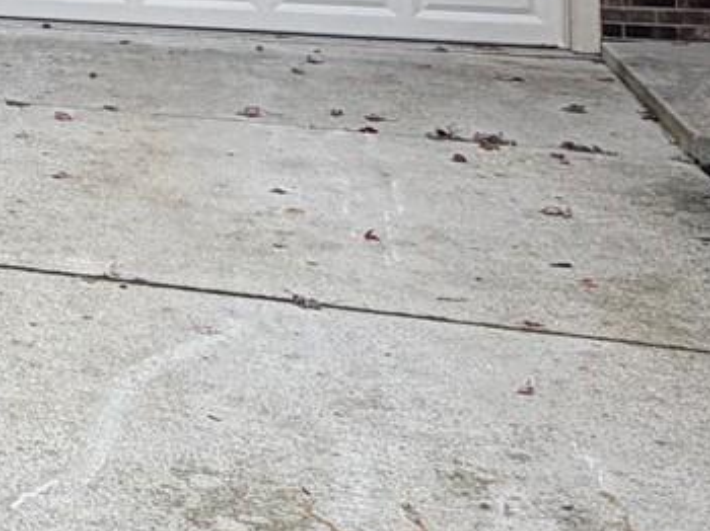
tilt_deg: +3.4
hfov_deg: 19.5
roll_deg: -1.2
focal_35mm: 82
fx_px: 1681
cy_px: -259
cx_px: -465
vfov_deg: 16.4
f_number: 2.2
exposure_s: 1/502
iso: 50
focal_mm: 2.22
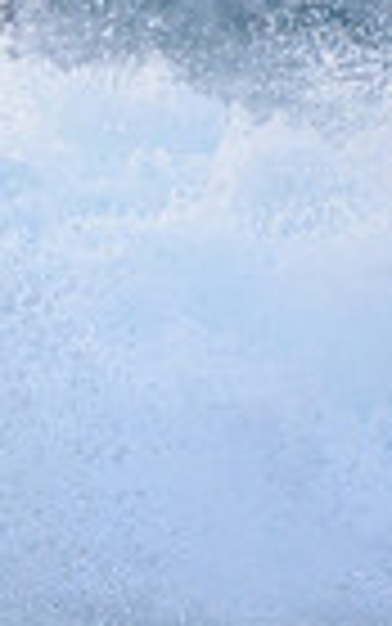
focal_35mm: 2037
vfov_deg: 1.0
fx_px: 34783
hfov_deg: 0.6
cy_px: 100
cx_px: -1089
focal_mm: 390
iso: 1000
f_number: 5.6
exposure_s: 1/2000
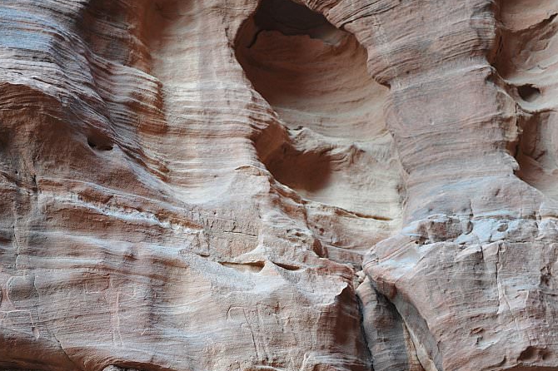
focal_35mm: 94
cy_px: 218
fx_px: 1456
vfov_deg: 14.5
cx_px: 205
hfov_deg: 21.6
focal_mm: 70
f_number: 2.8
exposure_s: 1/100
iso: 640
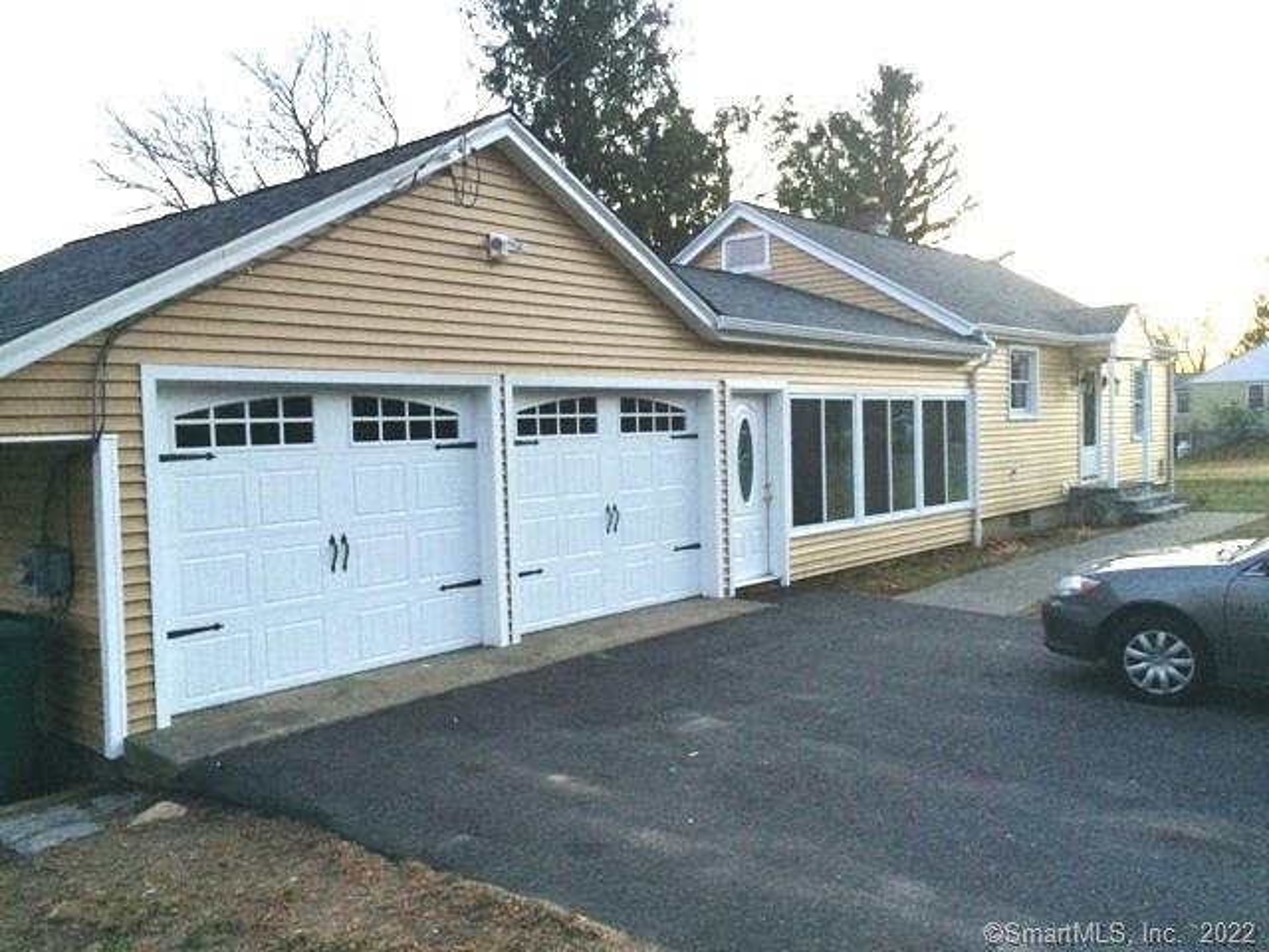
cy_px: 476
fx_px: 1063
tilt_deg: -3.1
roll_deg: +1.6
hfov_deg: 61.7
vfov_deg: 48.2
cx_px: 634
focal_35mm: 29
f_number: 2.2
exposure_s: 1/30
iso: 200
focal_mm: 4.15
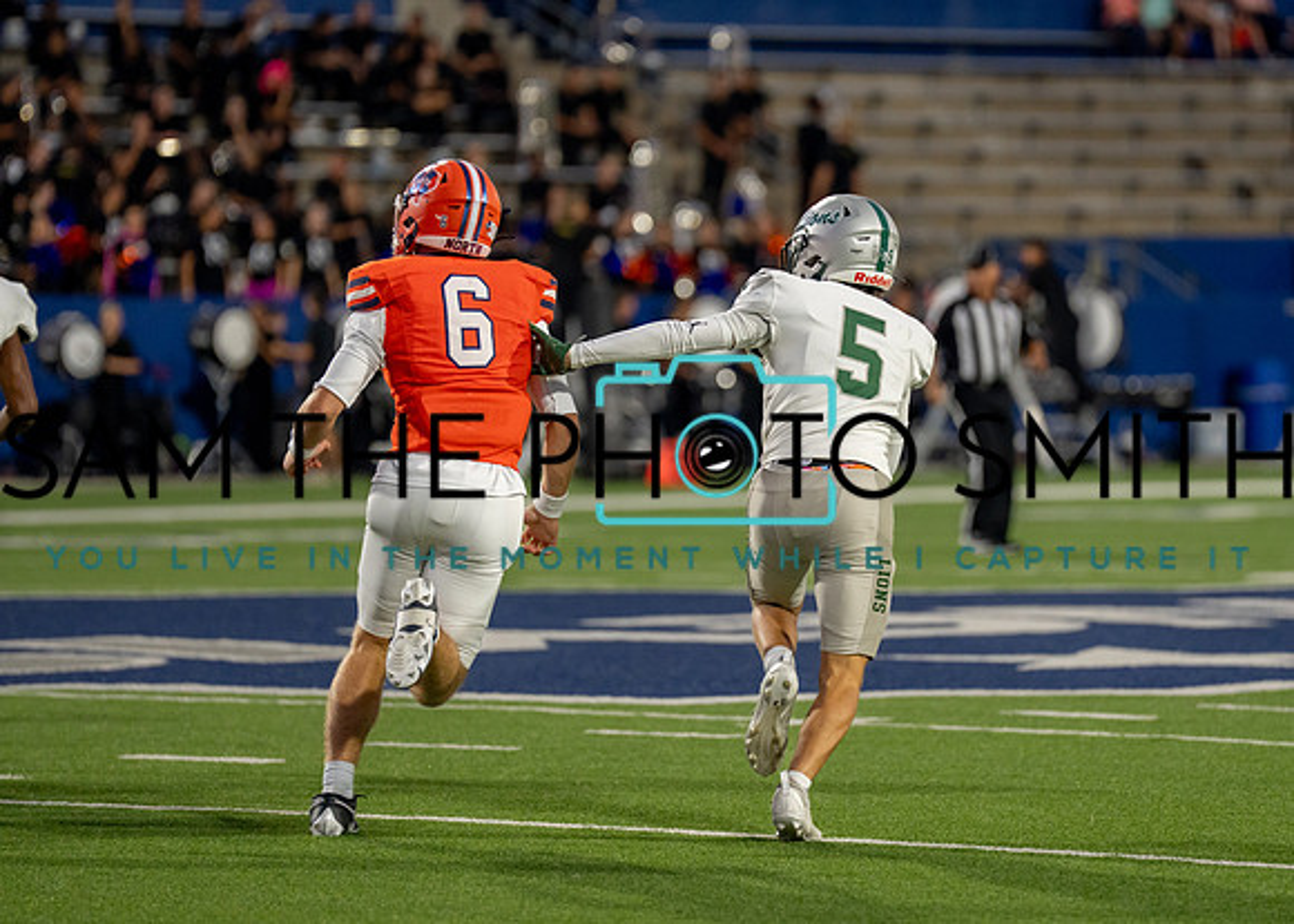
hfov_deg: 7.4
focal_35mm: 271
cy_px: 395
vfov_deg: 5.3
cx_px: 775
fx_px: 9970
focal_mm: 200
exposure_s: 1/1600
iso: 2000
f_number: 2.8
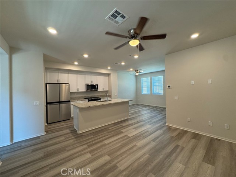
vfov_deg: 85.7
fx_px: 95
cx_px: 118
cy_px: 88
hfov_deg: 102.1
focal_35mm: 14
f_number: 2.2
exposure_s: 1/120
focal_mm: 2.22
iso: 200
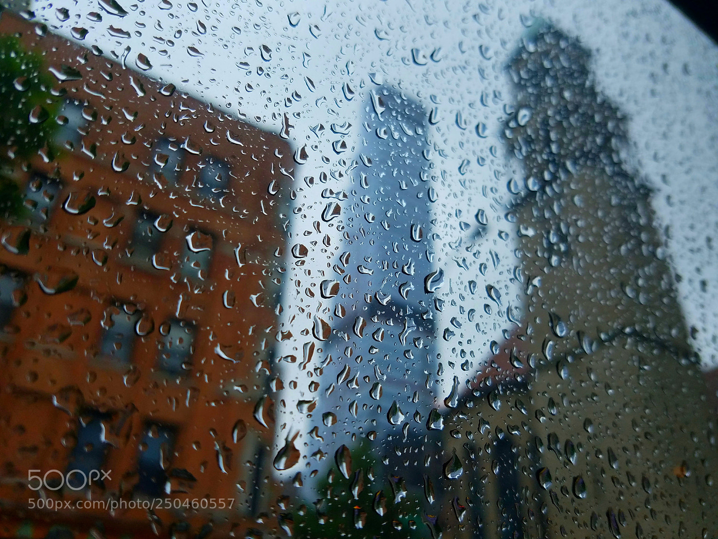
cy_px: 270
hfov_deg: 67.3
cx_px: 359
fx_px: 539
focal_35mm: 26
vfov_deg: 53.1
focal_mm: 4.2
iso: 50
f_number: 1.7
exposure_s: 1/293
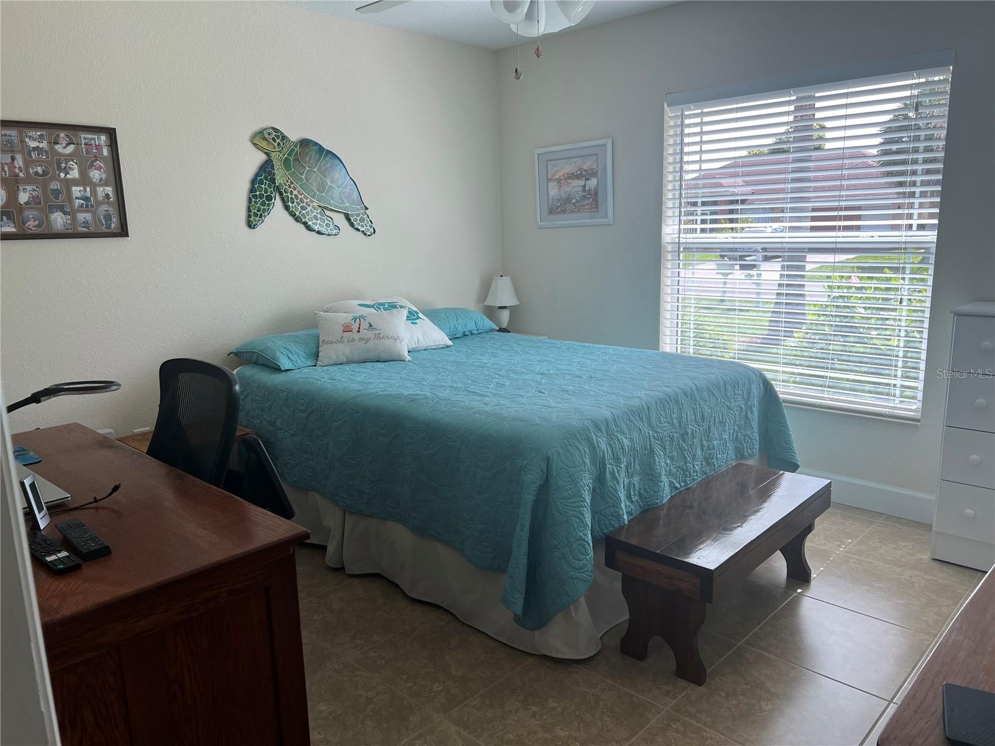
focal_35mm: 26
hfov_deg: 67.3
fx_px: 747
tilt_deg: -11.9
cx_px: 498
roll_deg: +1.2
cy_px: 373
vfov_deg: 53.1
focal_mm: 5.7
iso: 40
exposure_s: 1/198
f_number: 1.5
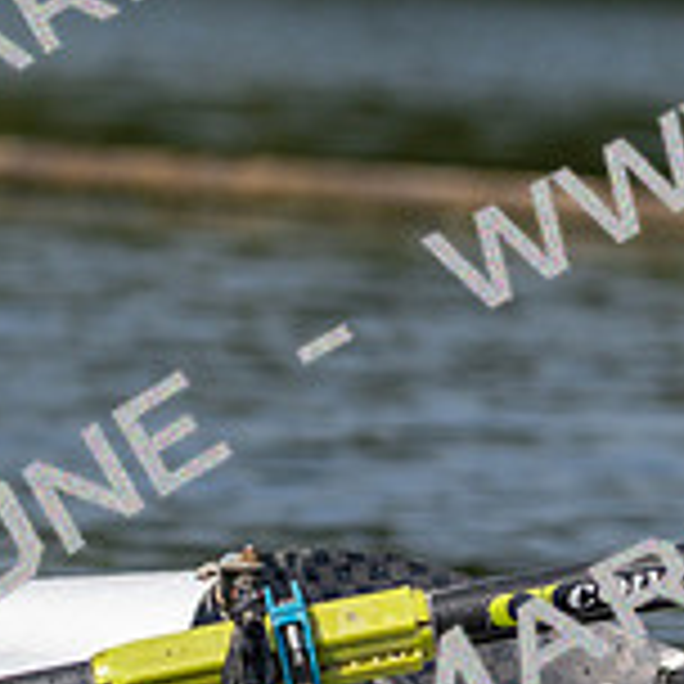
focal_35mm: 783
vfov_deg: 2.2
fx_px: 17504
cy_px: 322
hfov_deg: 2.2
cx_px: 981
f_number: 5.6
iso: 160
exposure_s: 1/1600
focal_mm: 241
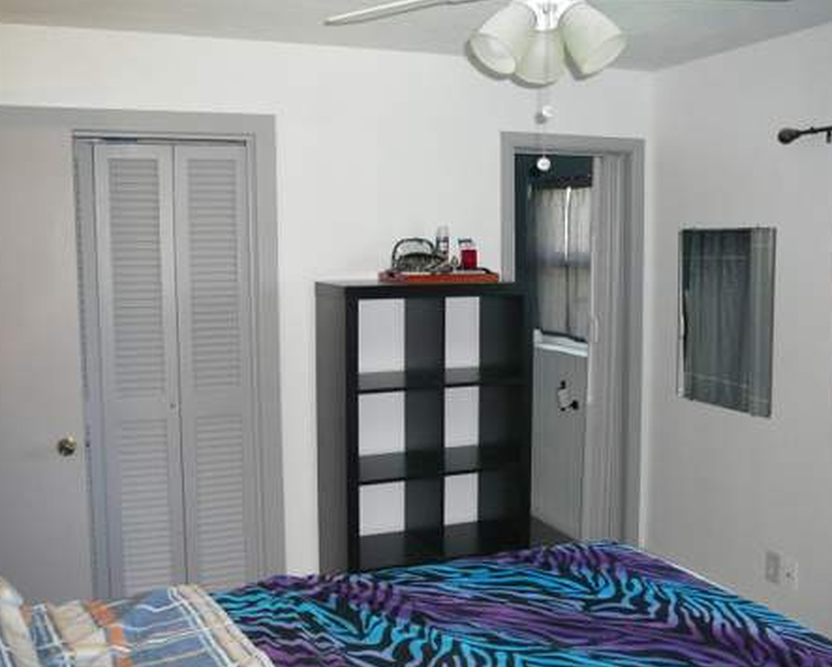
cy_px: 334
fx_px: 912
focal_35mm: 37
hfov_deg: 49.1
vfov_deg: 40.2
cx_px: 408
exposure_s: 1/30
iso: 200
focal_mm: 5.2
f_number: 2.8
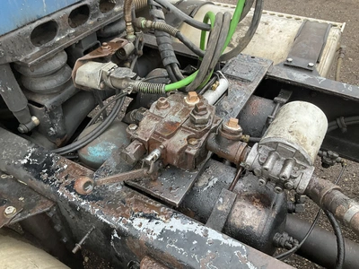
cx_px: 180
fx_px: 301
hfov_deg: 61.7
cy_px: 134
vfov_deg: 48.2
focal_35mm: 29
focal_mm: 3
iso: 32
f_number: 1.8
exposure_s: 1/130
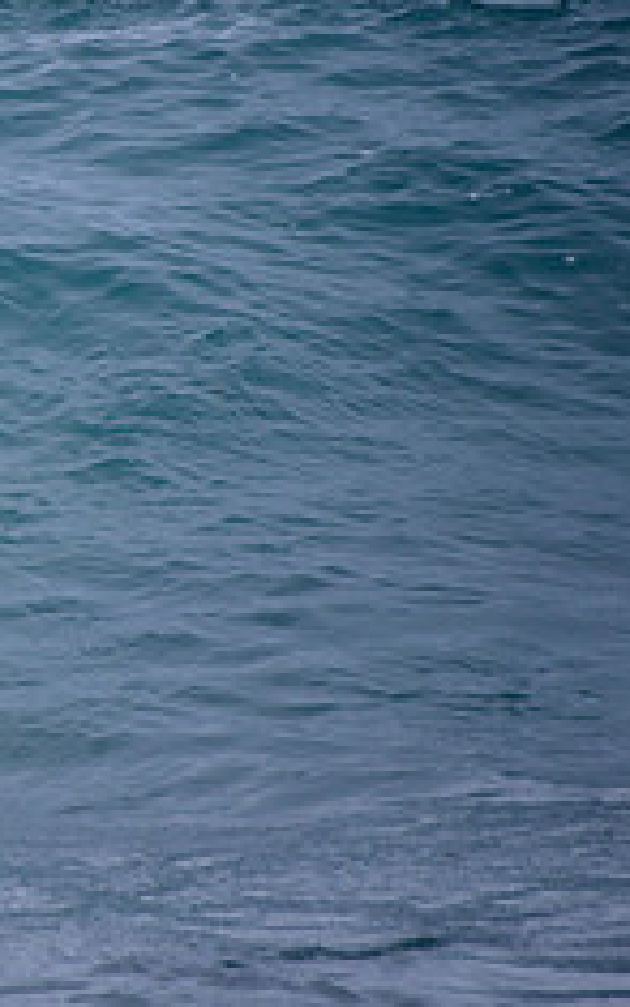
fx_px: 42417
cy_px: 175
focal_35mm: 1545
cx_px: -830
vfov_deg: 1.4
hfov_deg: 0.9
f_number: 5.6
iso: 140
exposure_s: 1/2000
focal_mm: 500
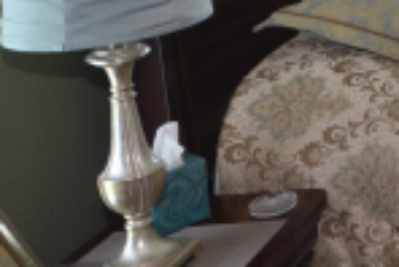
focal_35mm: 76
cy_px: -151
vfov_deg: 16.2
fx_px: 843
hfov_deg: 18.1
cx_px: 798
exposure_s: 1/25
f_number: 3.5
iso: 400
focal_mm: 10
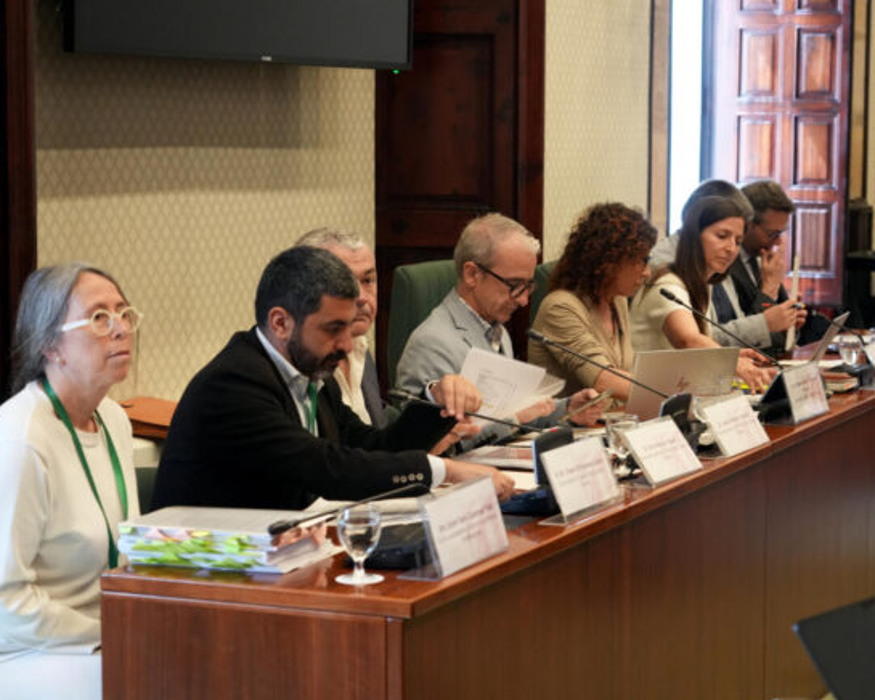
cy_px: 352
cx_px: 456
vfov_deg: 18.5
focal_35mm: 83
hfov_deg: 23.0
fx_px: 2149
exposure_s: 1/125
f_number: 4.5
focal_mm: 73
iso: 5000
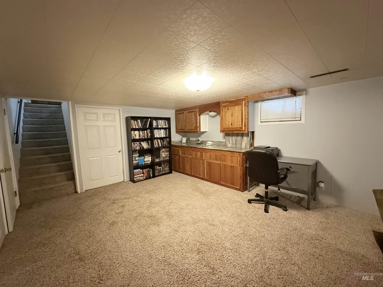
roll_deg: +0.9
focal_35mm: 14
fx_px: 155
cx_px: 192
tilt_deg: -5.1
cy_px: 144
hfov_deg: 102.1
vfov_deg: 85.7
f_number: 2.2
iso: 640
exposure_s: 1/60
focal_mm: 2.22
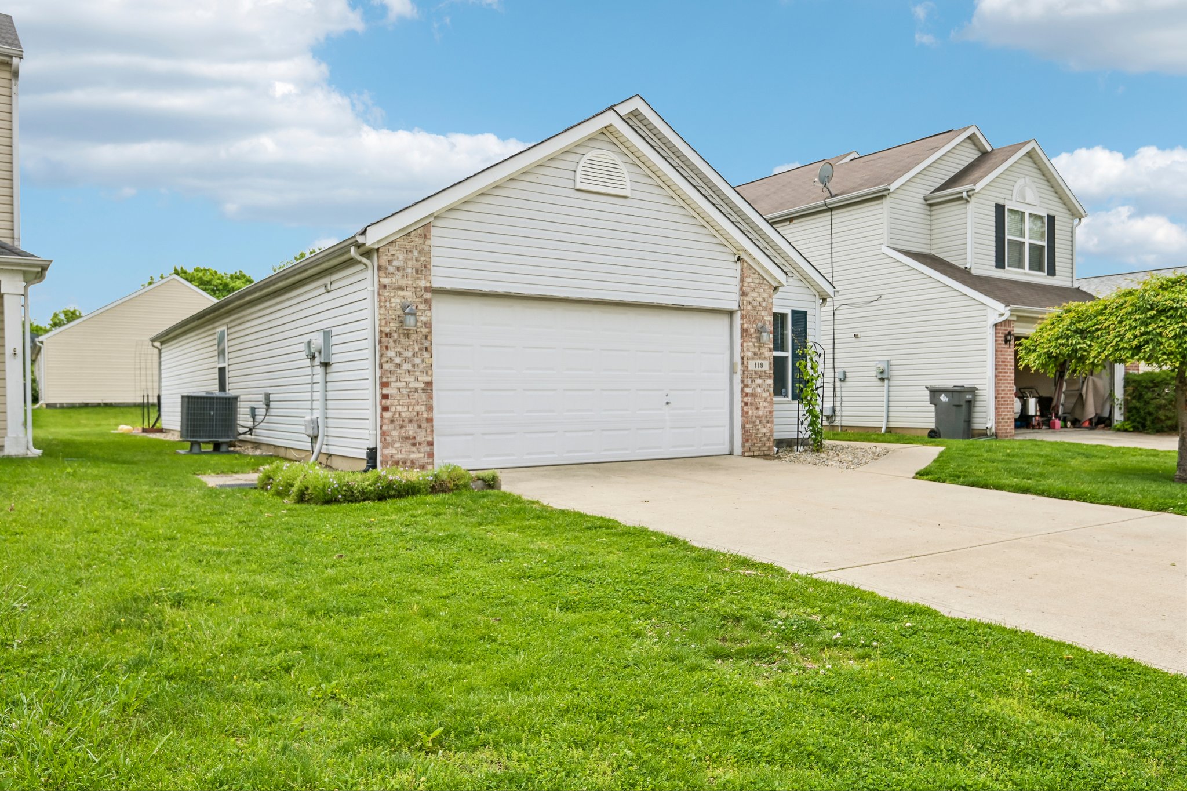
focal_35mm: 25
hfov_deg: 71.5
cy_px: 396
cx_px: 594
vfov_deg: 51.3
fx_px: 824
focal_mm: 25
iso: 100
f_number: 8
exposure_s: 1/250
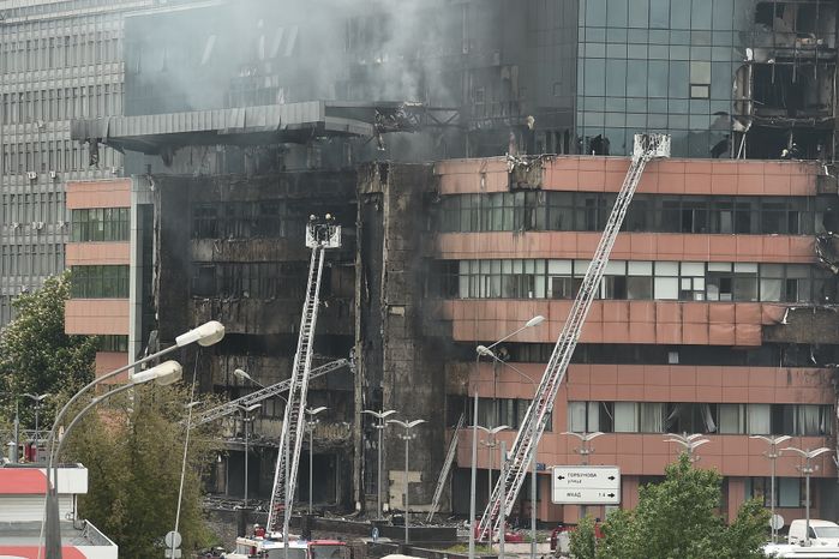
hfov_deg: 10.3
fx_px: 4661
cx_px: 420
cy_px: 280
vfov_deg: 6.9
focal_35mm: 200
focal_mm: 200
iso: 400
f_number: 7.1
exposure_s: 1/400
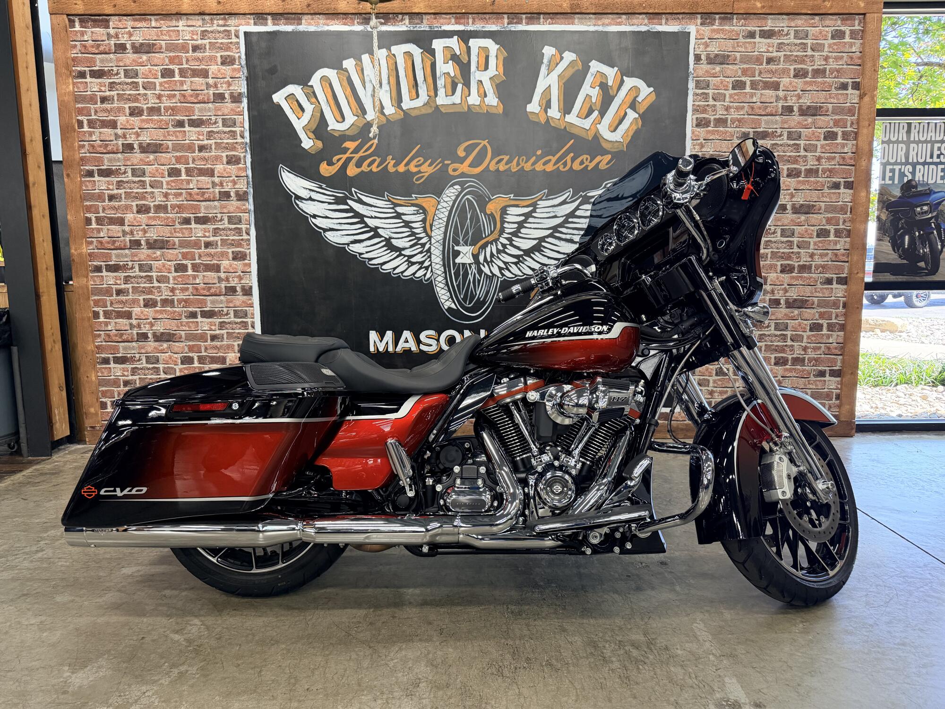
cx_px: 472
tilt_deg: -7.6
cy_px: 354
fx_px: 655
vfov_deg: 56.8
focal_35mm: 24
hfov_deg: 71.6
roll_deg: +0.4
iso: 320
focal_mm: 6.76
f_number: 1.78
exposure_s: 1/120
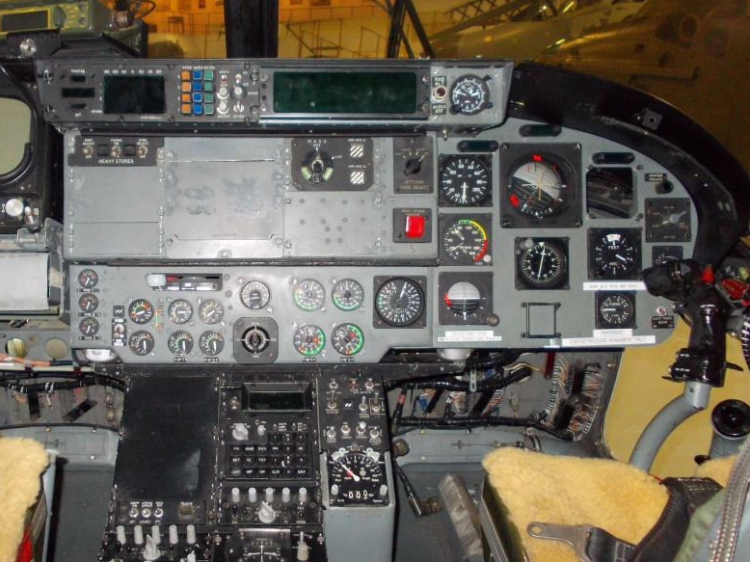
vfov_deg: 39.6
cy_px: 284
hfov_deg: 50.7
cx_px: 271
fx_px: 780
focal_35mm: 36
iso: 200
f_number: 2.7
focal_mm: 4
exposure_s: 1/25
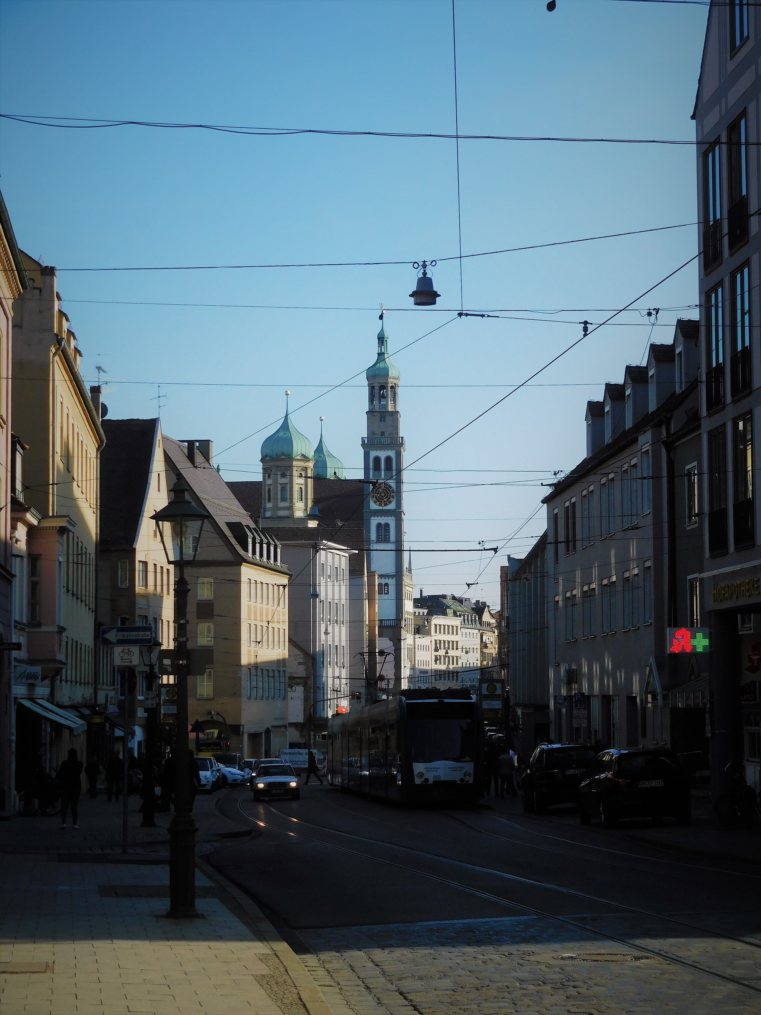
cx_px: 380
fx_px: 2052
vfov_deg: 27.8
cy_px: 508
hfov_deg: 21.0
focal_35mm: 70
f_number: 4.5
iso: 125
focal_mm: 12.5
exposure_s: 1/800
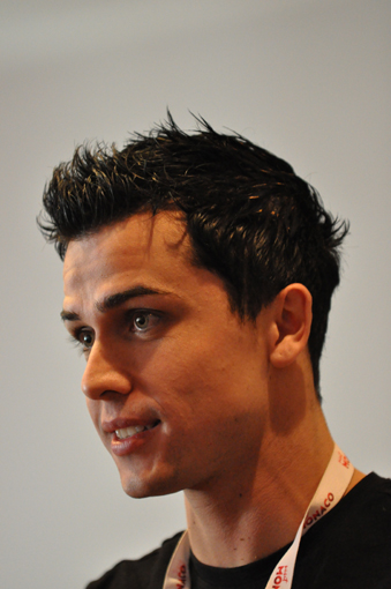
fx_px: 4407
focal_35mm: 270
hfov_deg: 5.1
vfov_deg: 7.6
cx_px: 196
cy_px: 294
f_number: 2.8
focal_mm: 180
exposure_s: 1/100
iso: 3200
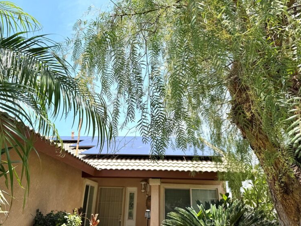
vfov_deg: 54.9
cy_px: 109
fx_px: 217
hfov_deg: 69.4
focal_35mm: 25
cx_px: 147
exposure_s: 1/2169
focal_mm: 6.76
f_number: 1.78
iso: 80
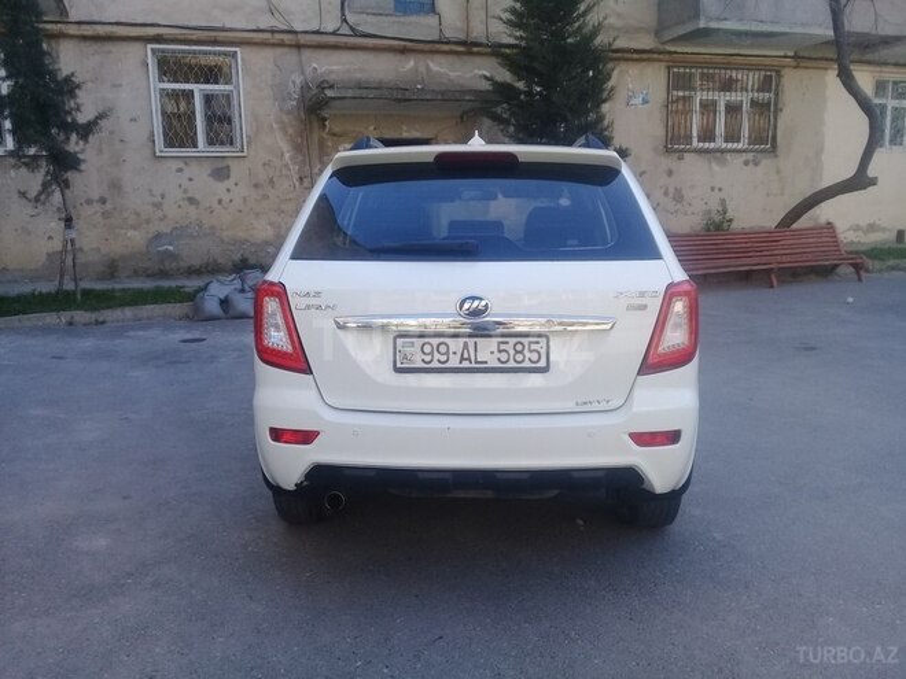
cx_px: 453
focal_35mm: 31
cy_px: 340
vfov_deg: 45.4
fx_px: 811
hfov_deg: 58.4
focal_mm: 3.3
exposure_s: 1/344
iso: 50
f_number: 2.2
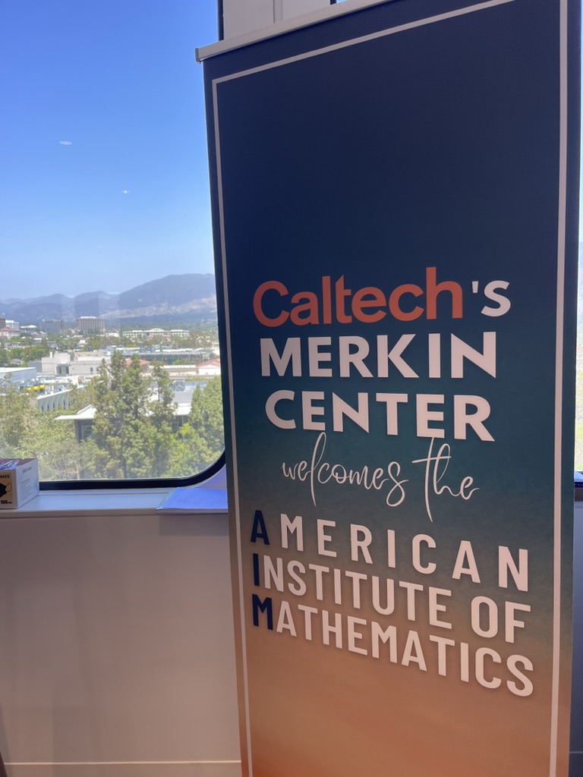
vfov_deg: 69.4
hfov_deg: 54.9
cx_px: 292
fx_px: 561
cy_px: 388
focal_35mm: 25
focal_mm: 5.1
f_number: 1.6
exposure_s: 1/121
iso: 64
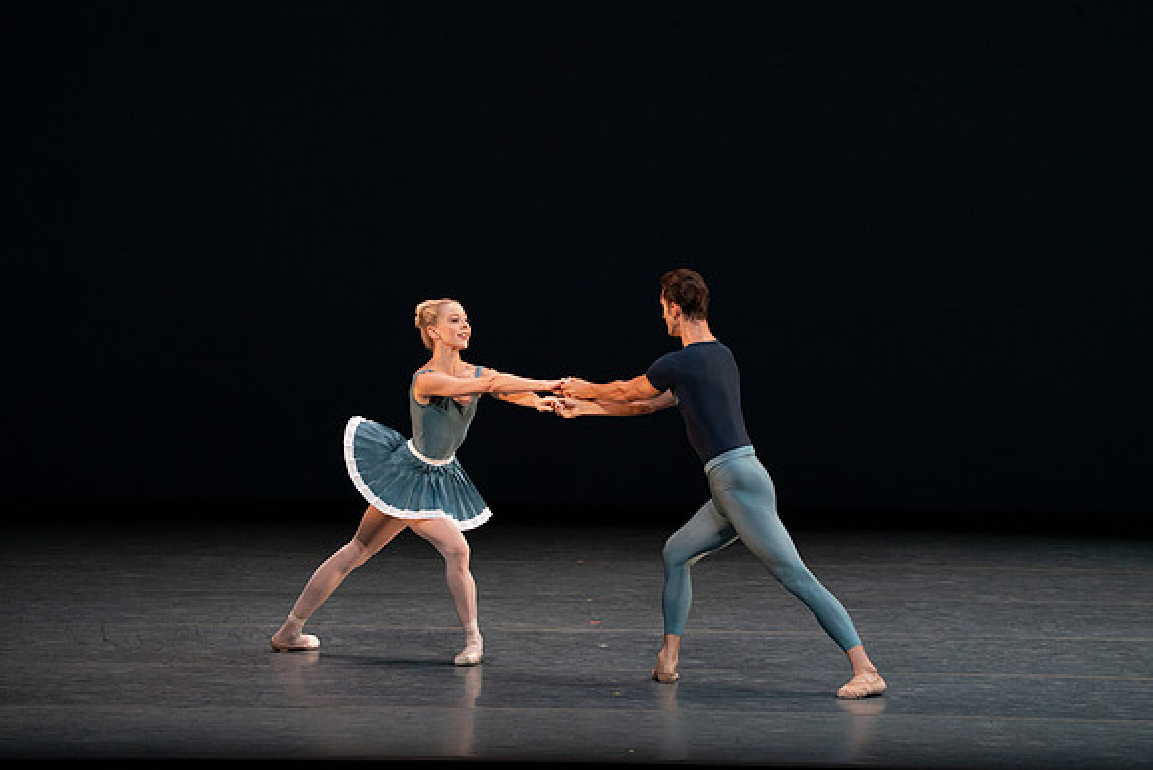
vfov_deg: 4.7
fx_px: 9322
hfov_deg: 7.1
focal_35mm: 291
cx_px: 576
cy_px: 385
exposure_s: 1/400
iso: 5000
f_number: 8
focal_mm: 291
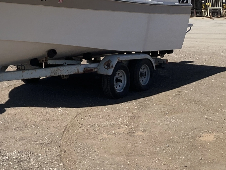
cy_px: 5
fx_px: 418
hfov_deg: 28.4
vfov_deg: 22.2
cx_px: 0
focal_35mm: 64
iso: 25
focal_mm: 3
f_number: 1.8
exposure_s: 1/1984
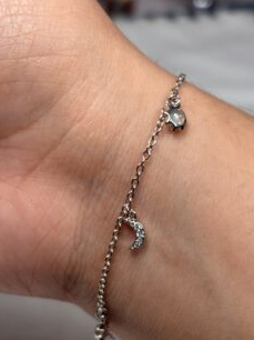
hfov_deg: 21.6
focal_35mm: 68
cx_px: 136
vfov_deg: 28.6
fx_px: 666
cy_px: 182
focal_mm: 5.96
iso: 32
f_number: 1.6
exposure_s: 1/188
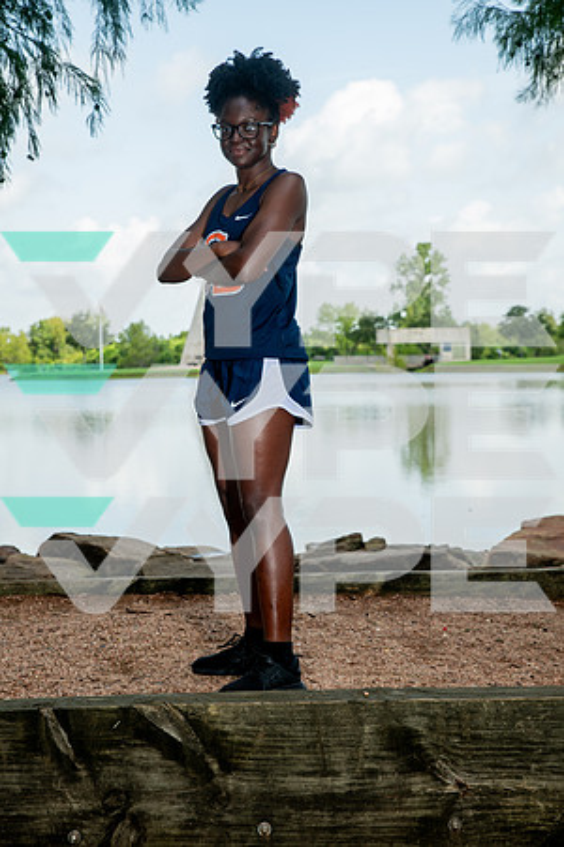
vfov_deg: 31.0
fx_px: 1527
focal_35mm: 65
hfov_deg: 20.9
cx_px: 282
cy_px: 424
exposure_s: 1/200
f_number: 7.1
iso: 200
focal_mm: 65
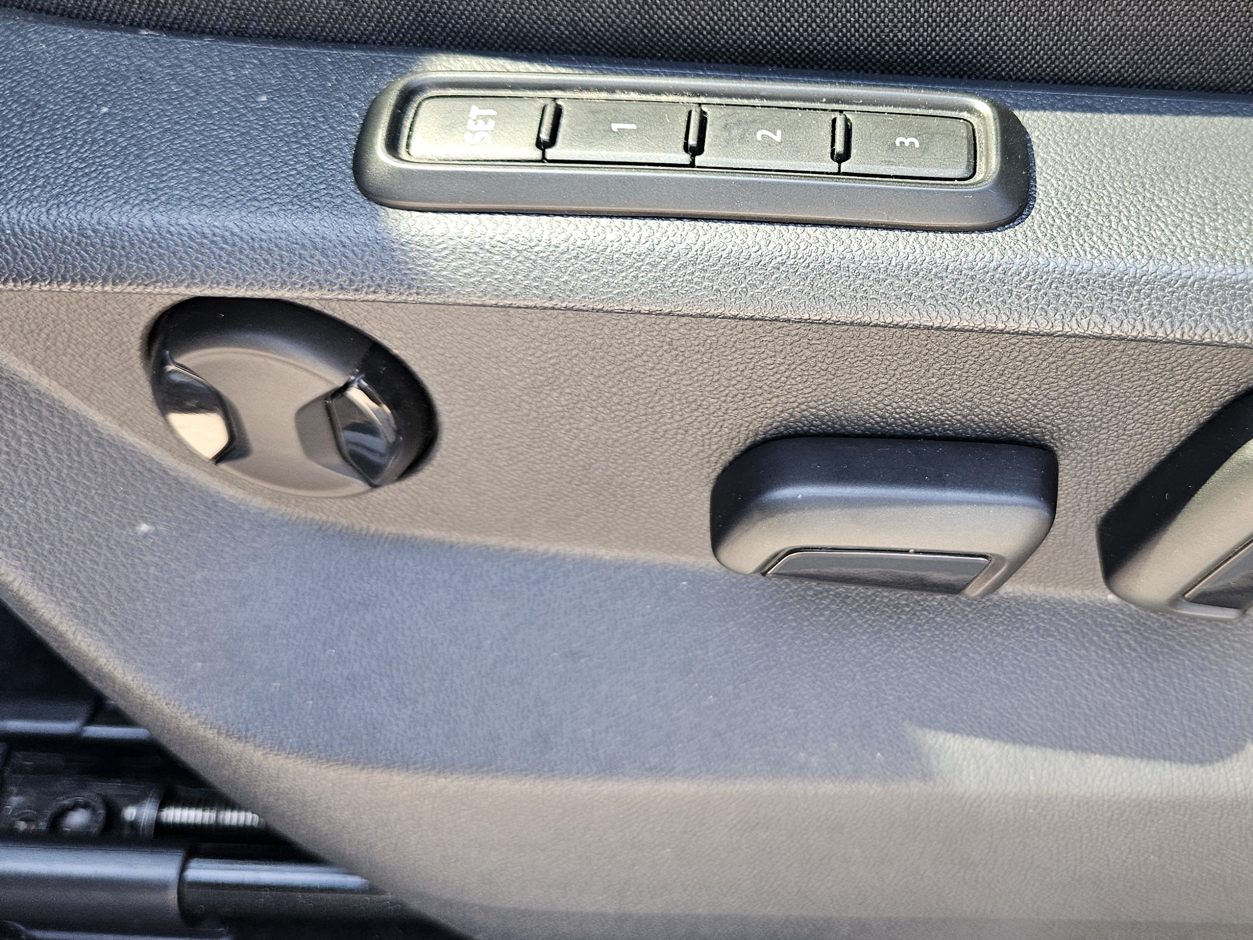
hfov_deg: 50.0
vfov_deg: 39.2
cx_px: 881
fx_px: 1303
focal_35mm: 36
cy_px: 313
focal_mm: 5.4
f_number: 1.8
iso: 100
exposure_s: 1/180
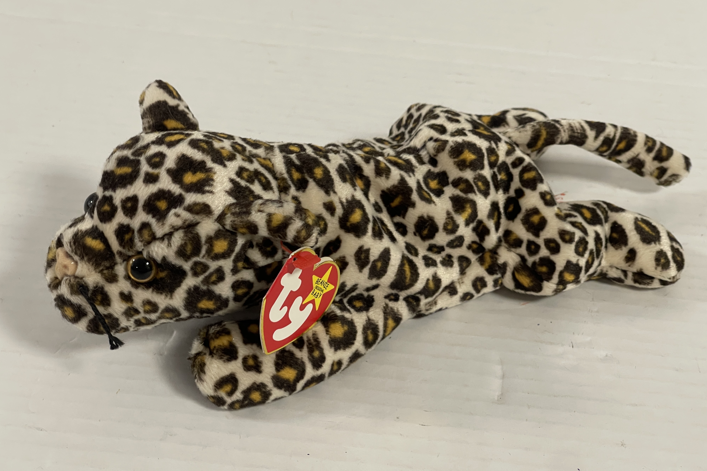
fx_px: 1316
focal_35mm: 67
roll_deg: -6.6
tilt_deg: -36.2
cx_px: 354
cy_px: 207
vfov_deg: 20.3
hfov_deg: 30.1
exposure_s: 1/50
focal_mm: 7.5
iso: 200
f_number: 2.2
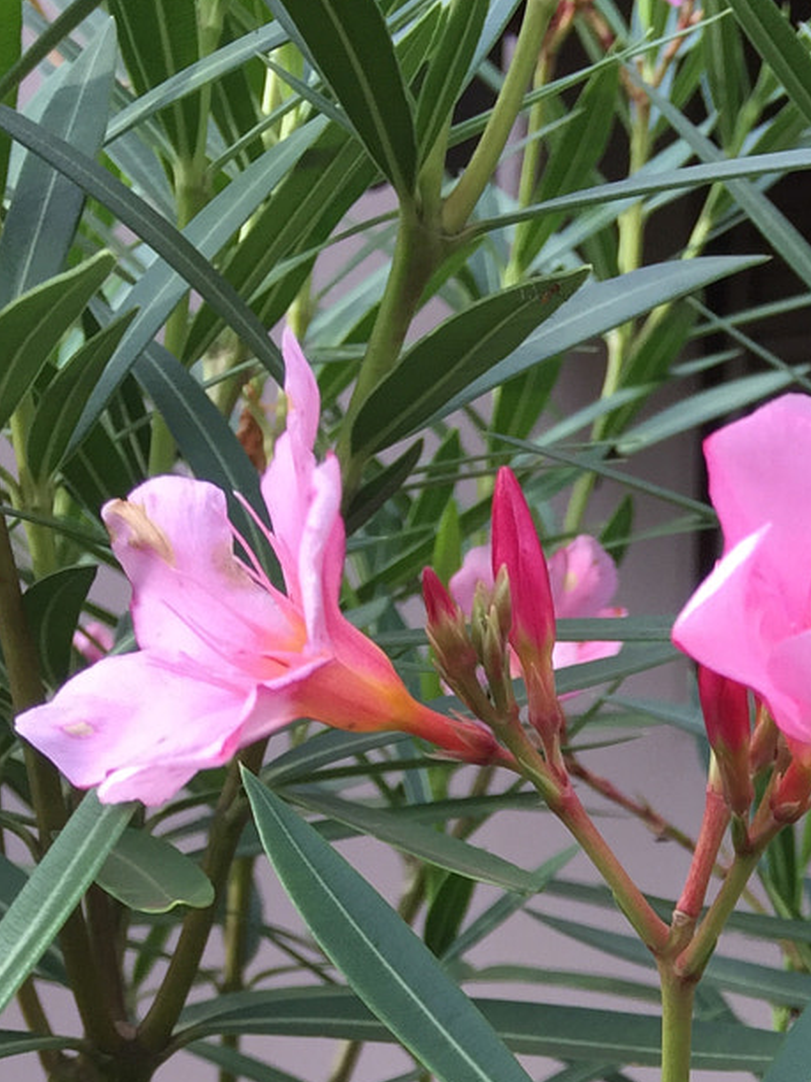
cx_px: 958
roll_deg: -2.1
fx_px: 2375
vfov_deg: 22.9
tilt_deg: -6.3
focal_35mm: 76
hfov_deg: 18.4
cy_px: 1390
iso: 32
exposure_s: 1/208
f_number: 2.2
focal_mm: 4.15
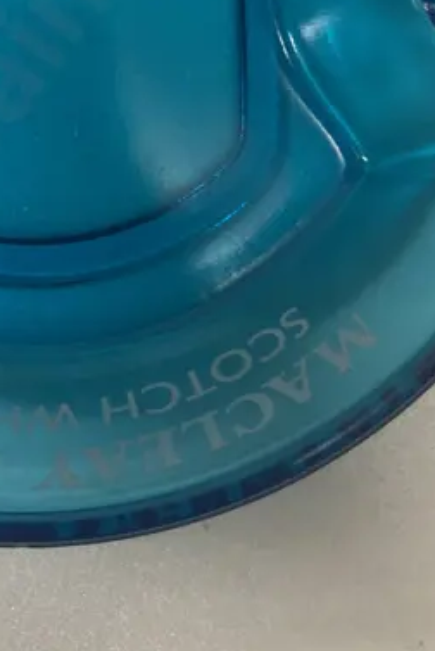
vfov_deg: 24.2
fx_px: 1429
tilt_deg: -84.2
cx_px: 93
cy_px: -33
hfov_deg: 17.2
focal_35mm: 79
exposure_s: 1/50
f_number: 1.8
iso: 80
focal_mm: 3.99
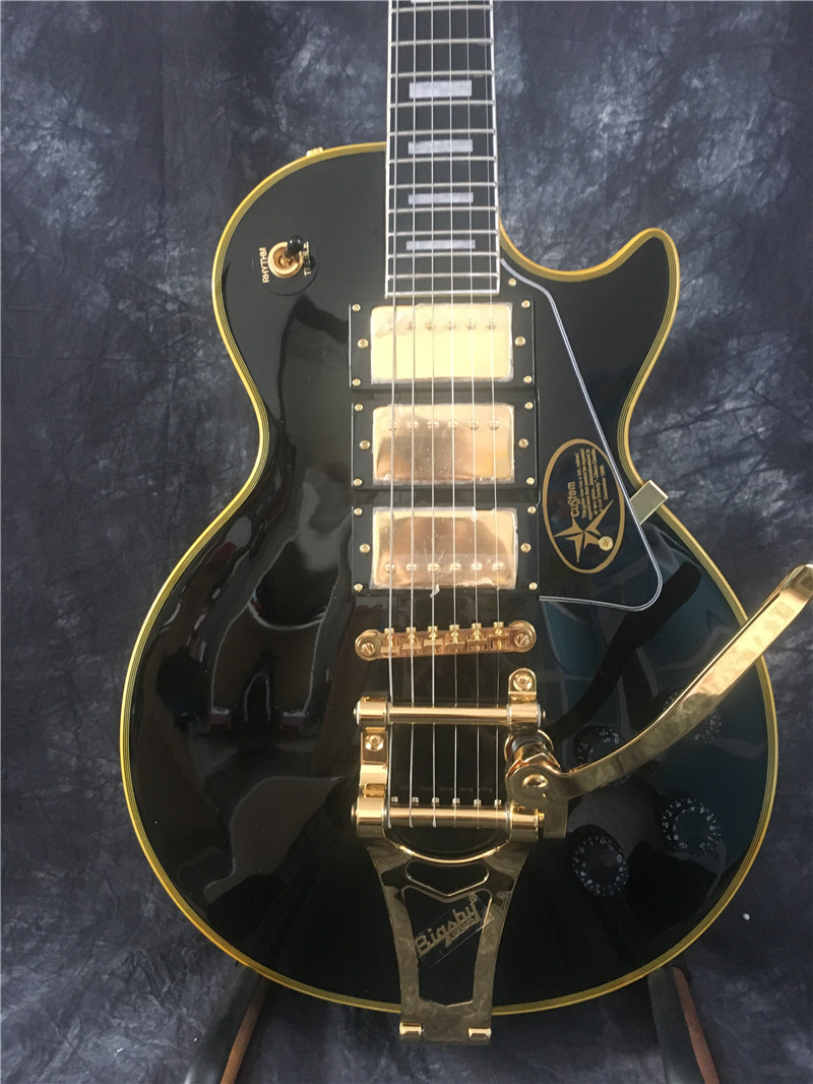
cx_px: 406
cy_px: 542
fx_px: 908
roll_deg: +1.8
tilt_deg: -6.7
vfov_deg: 61.6
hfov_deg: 48.2
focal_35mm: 29
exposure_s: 1/17
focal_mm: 4.15
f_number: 2.2
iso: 200
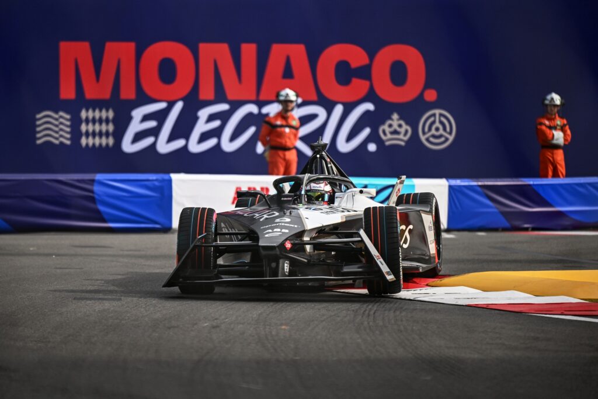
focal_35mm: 200
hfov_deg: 10.3
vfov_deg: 6.9
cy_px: 200
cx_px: 299
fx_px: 3322
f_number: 2.8
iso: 640
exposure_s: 1/8000
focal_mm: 200
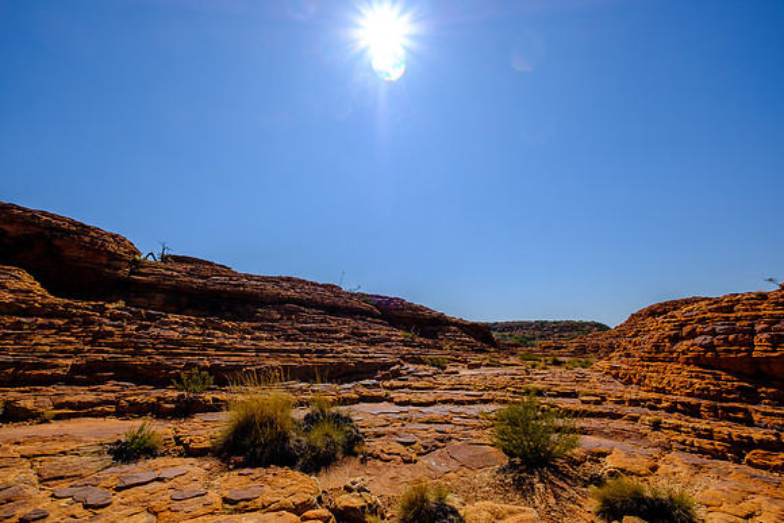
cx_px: 392
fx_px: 327
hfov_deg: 100.4
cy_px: 262
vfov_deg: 77.4
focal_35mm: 15
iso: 200
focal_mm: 10
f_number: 8
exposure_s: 1/750
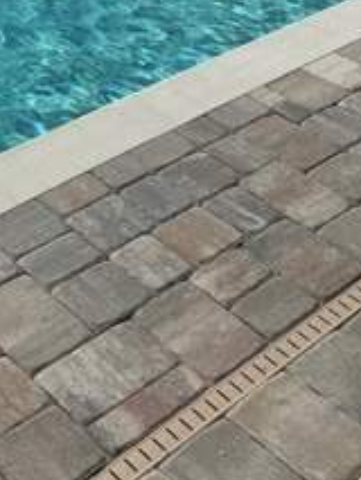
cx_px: 142
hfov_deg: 20.4
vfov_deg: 24.4
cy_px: -99
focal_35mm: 72
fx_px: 1000
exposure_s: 1/11905
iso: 80
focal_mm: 6.76
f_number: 1.78
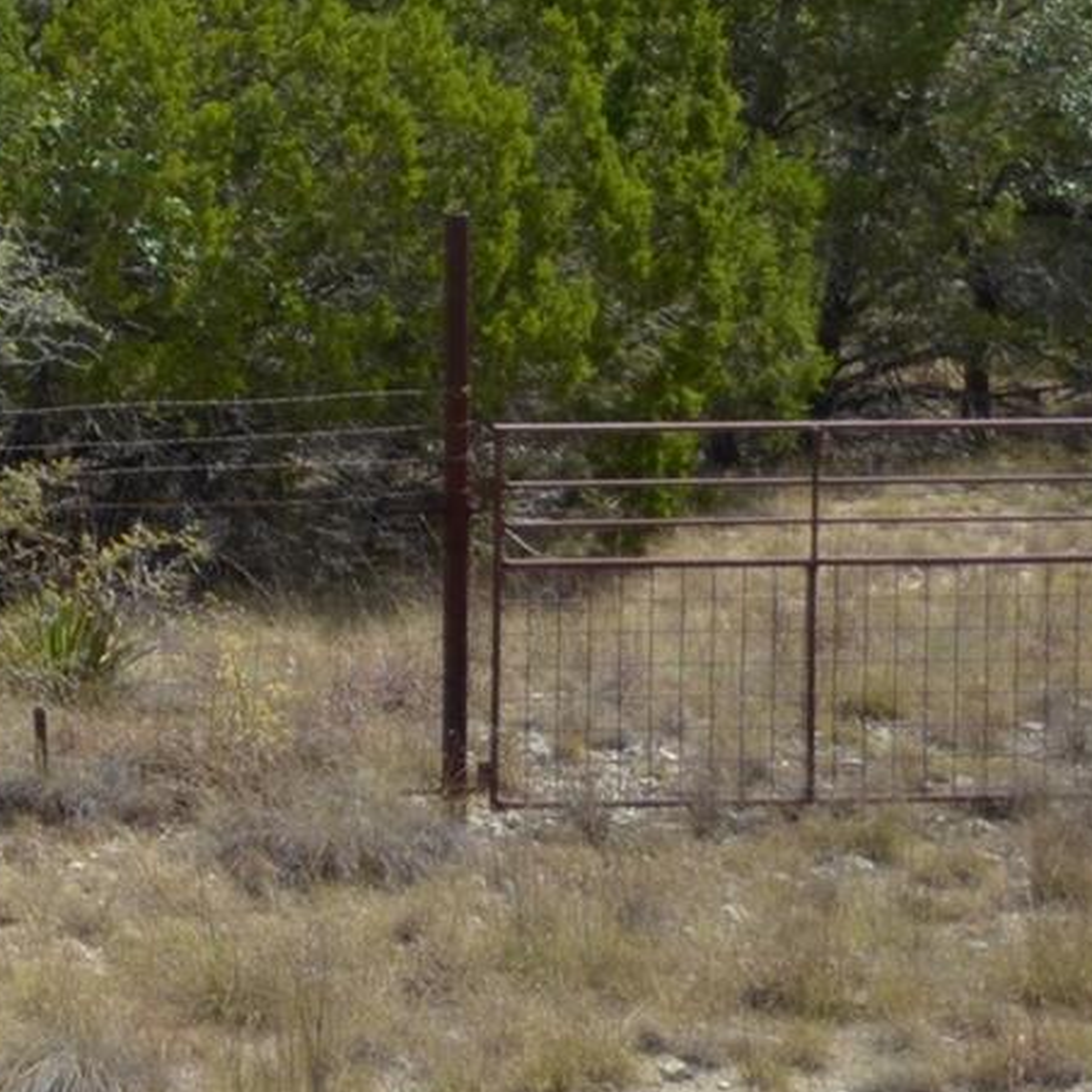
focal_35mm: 127
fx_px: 4533
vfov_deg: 13.1
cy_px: -482
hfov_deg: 11.7
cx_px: -1351
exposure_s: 1/800
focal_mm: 22
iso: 100
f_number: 3.5
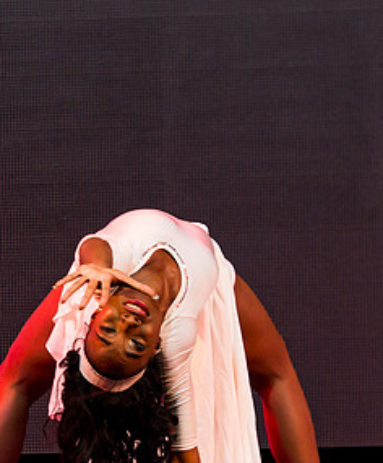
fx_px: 5454
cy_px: 310
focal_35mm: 393
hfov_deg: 4.0
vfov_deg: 4.9
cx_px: 184
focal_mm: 135
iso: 3200
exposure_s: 1/160
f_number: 5
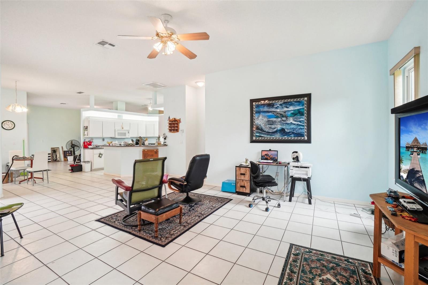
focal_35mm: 15
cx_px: 214
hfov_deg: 100.4
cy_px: 142
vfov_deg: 77.3
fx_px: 178
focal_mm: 10
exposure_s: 1/10
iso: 400
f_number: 8
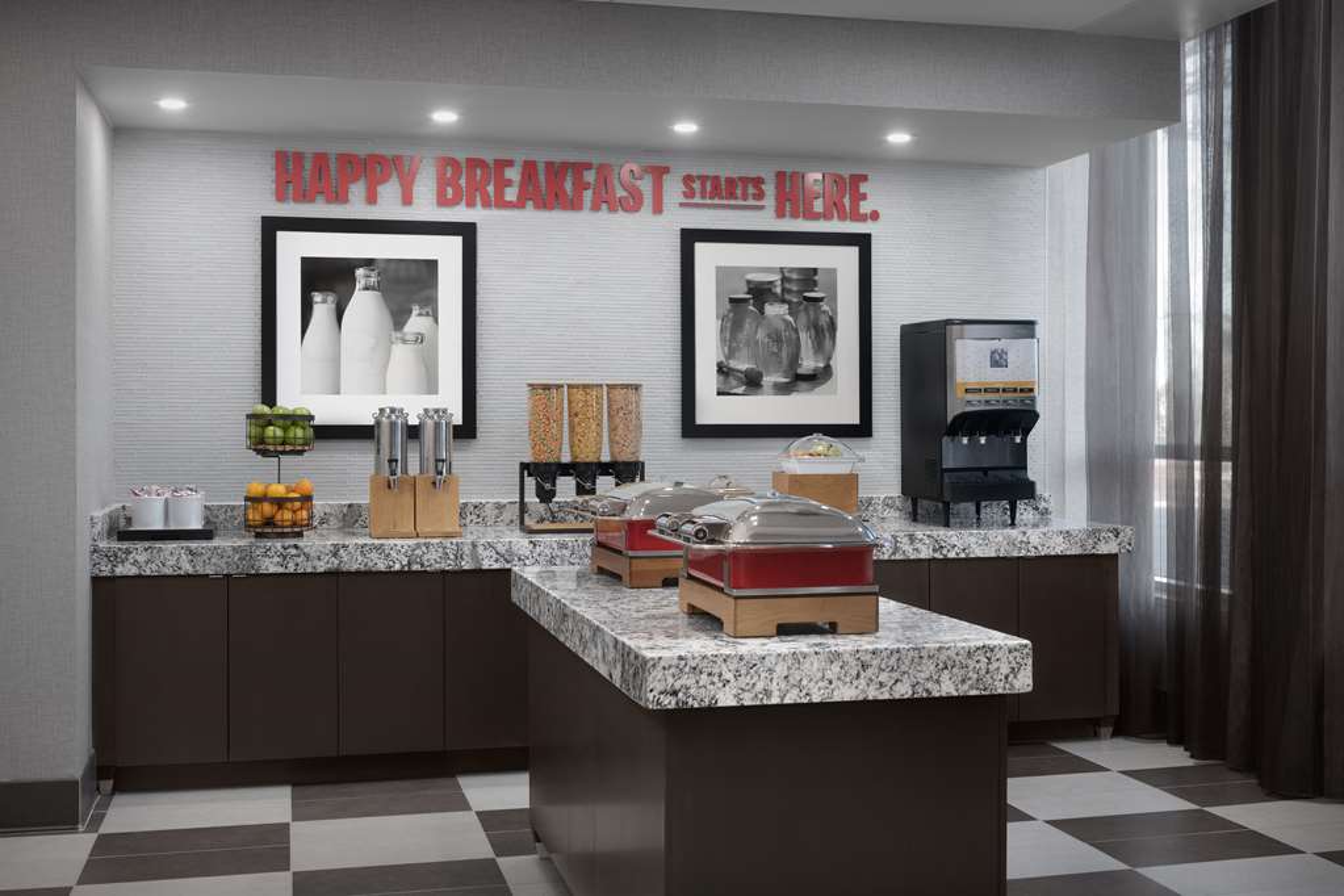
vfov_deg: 30.5
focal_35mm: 44
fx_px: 1643
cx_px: 672
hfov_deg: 44.5
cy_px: 448
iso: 400
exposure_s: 1/25
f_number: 11
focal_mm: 44
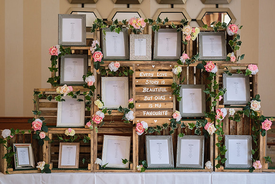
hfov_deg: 22.2
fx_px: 699
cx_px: 145
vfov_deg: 14.9
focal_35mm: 92
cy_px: 97
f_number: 2.8
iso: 1250
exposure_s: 1/250
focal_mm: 56
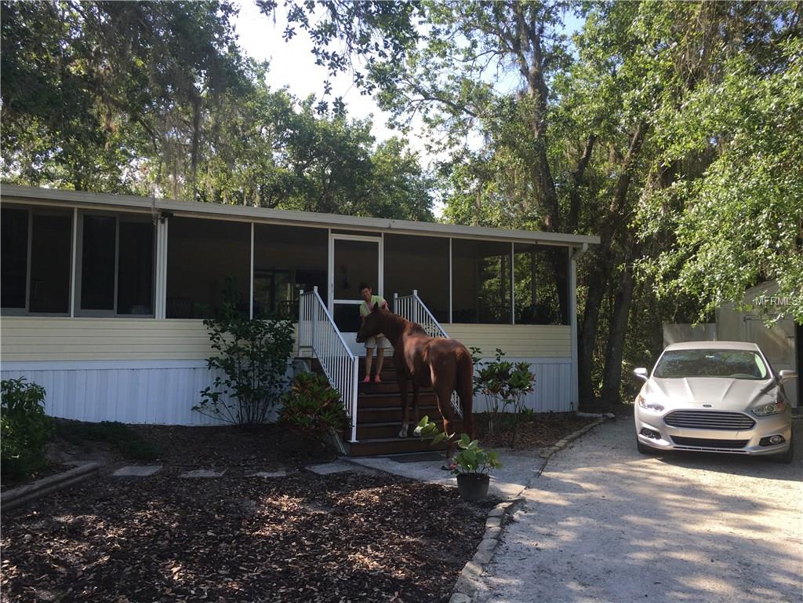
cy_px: 302
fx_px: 673
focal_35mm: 29
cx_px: 402
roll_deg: -0.3
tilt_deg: +3.9
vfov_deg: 48.2
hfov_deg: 61.7
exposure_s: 1/490
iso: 25
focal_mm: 4.15
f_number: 2.2
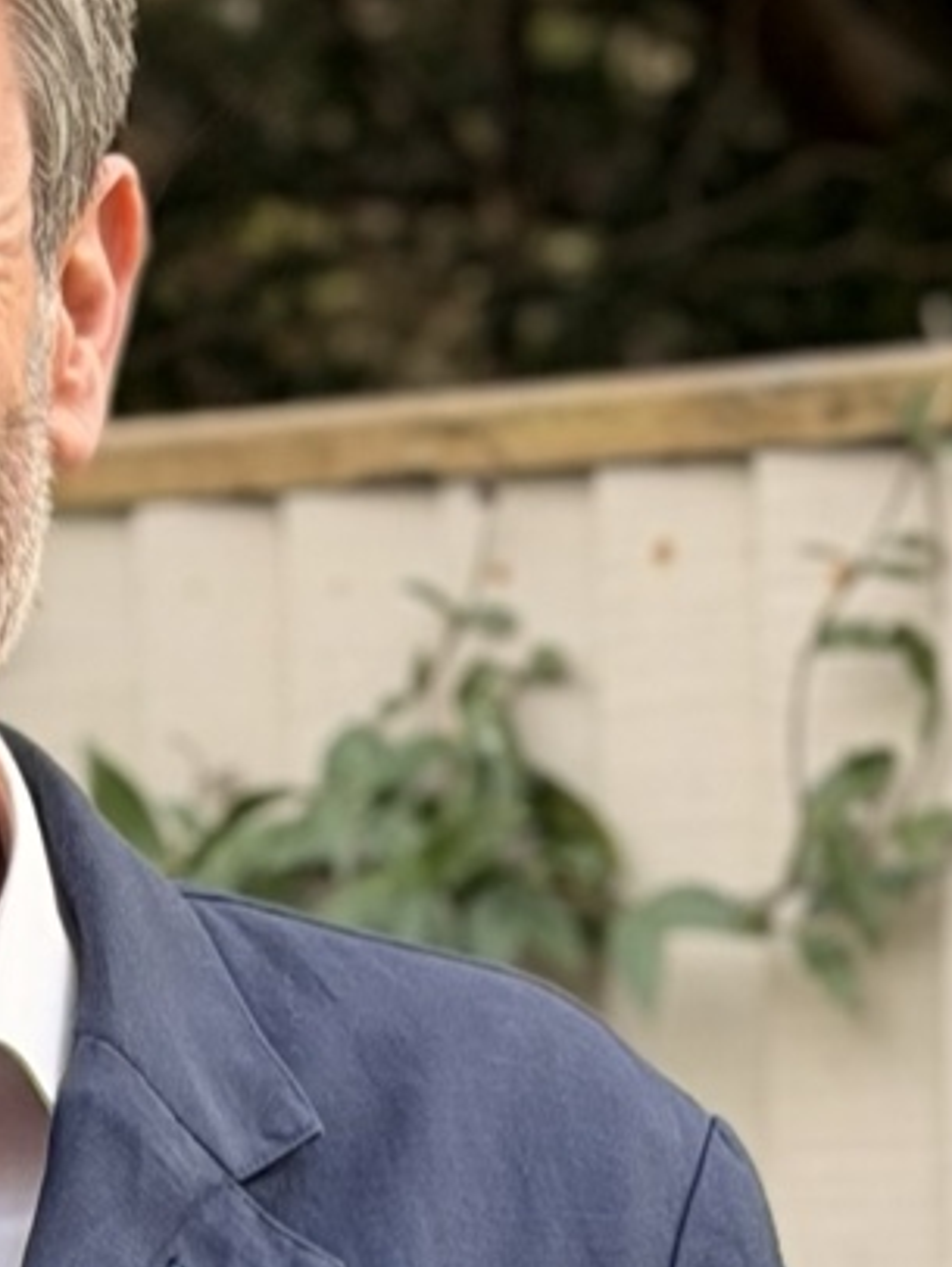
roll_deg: +1.1
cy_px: 774
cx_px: -281
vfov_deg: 15.6
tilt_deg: -4.0
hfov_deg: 11.5
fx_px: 4615
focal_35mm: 126
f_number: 1.78
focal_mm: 6.76
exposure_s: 1/348
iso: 64
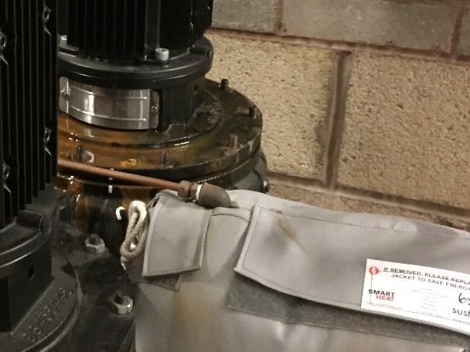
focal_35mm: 63
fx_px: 855
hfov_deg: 28.5
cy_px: 100
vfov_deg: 23.1
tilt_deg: -21.6
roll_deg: +1.7
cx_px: -15
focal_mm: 4.15
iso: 640
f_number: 2.2
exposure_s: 1/17
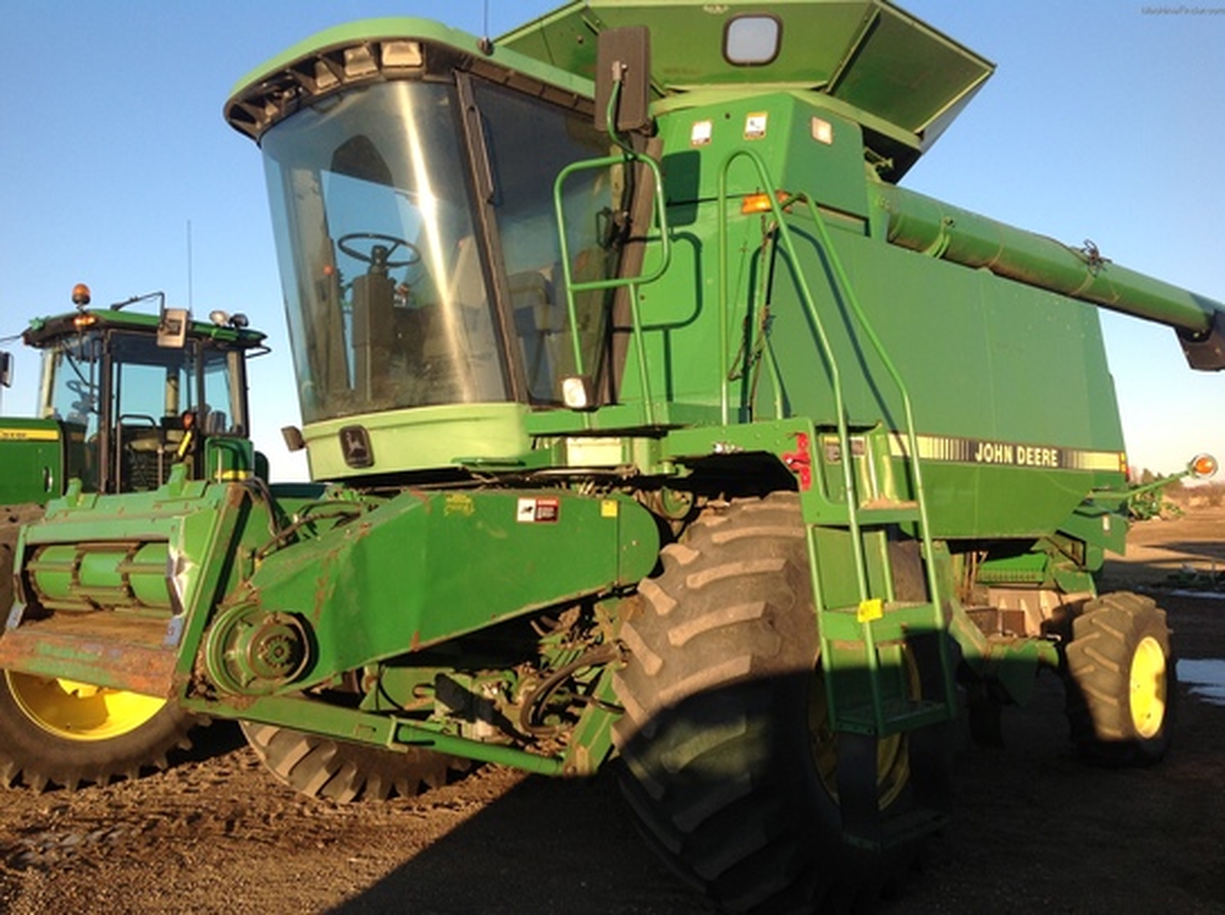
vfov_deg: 40.6
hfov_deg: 52.7
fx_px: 1236
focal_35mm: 35
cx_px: 612
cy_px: 458
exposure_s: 1/617
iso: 50
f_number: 2.4
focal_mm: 4.28
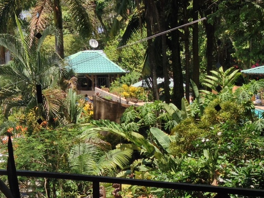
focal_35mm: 84
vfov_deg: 17.6
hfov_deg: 22.1
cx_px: -22
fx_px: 641
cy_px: 91
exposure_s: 1/657
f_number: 2.4
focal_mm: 4.28
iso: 50
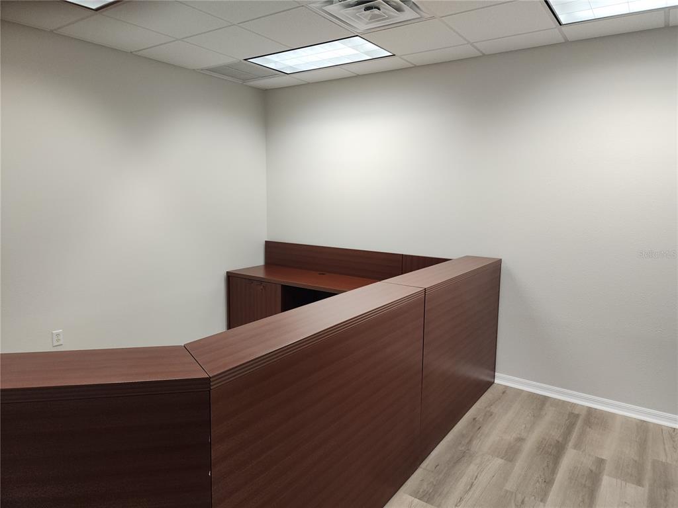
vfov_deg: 58.9
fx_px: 450
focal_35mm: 23
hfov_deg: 73.9
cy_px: 254
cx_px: 339
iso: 100
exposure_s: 1/120
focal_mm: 6.4
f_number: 1.8
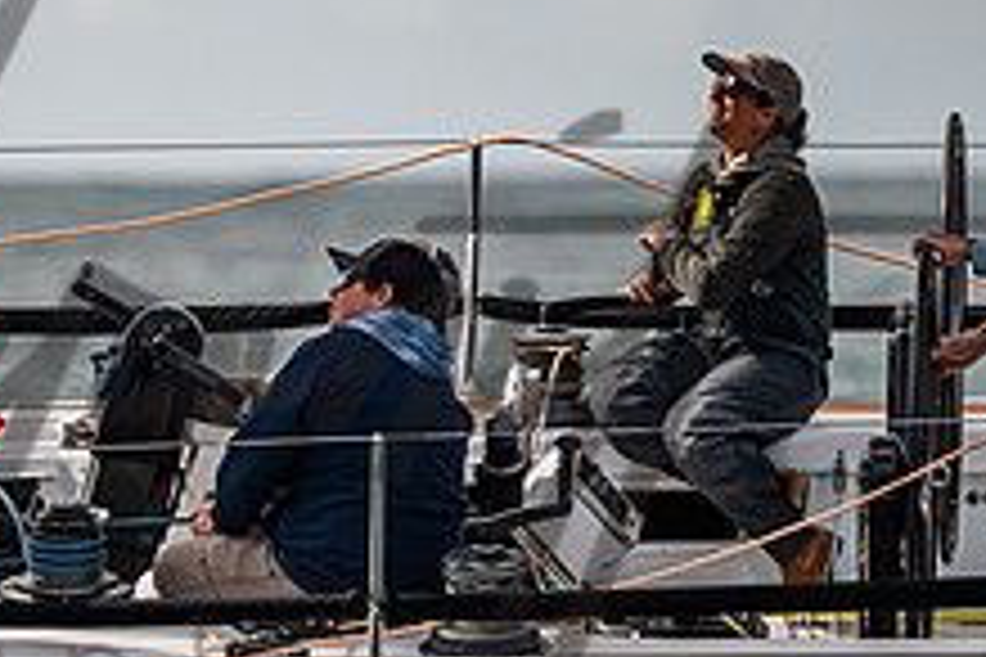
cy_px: 331
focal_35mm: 1075
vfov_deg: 1.3
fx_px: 29441
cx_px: 158
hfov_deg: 1.9
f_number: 5.6
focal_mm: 400
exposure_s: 1/2500
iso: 400
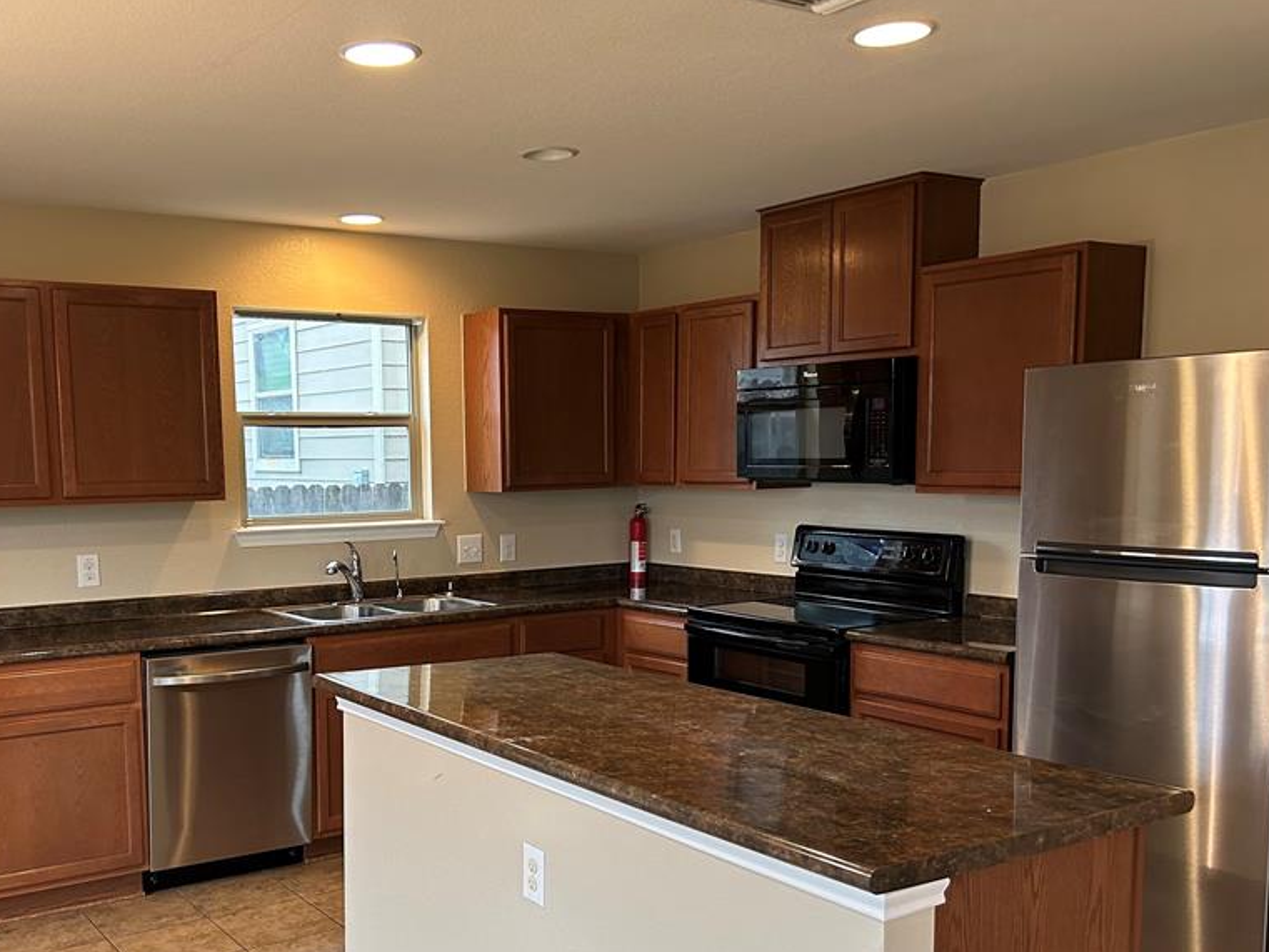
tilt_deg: -7.3
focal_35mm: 35
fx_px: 1283
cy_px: 599
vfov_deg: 40.4
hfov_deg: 52.0
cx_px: 462
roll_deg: +1.5
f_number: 1.5
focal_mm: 5.7
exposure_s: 1/60
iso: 160
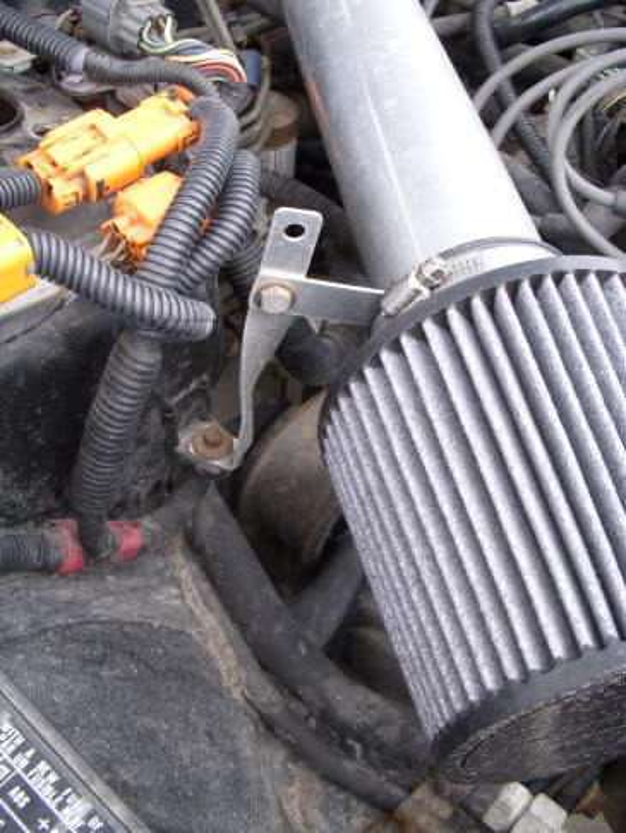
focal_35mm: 38
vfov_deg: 49.0
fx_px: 915
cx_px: 313
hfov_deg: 37.8
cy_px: 416
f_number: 3.3
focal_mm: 6.3
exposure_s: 1/50
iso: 100
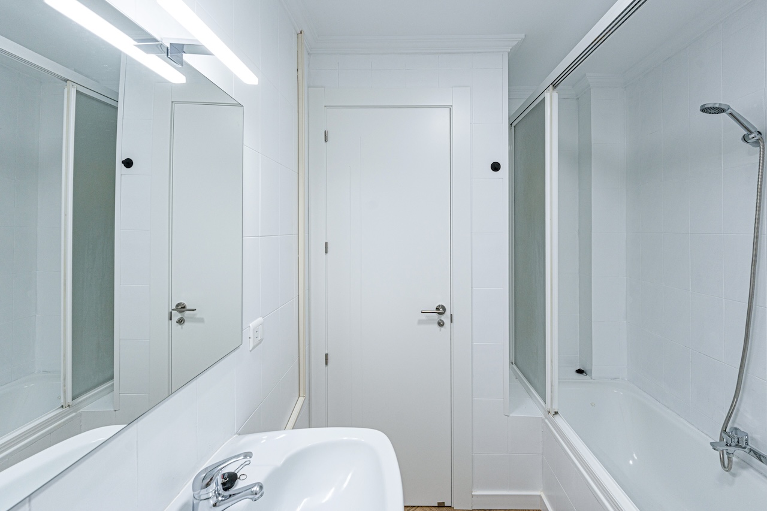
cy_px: 256
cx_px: 384
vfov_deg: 81.2
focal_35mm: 14
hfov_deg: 104.3
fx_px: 298
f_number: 8
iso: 320
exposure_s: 1/50
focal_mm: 14
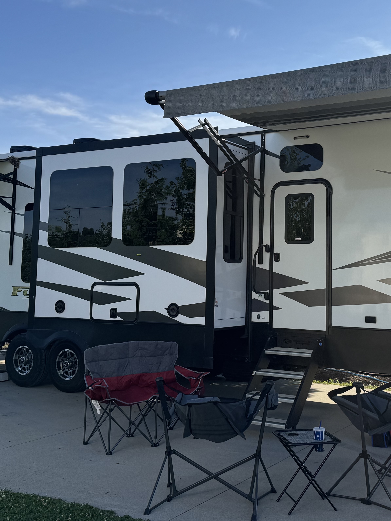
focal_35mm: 43
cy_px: 215
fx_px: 648
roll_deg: -0.5
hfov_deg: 33.4
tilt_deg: +6.7
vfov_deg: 43.7
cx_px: 247
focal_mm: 6.76
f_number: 1.78
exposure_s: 1/4049
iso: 80
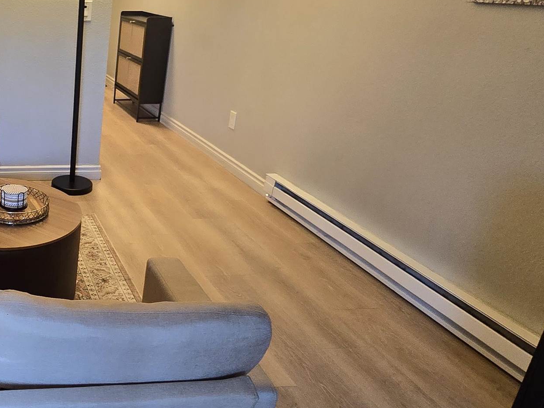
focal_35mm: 32
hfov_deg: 45.3
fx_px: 503
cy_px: 168
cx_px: -31
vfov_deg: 44.0
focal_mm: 2.2
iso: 320
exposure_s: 1/60
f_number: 2.2
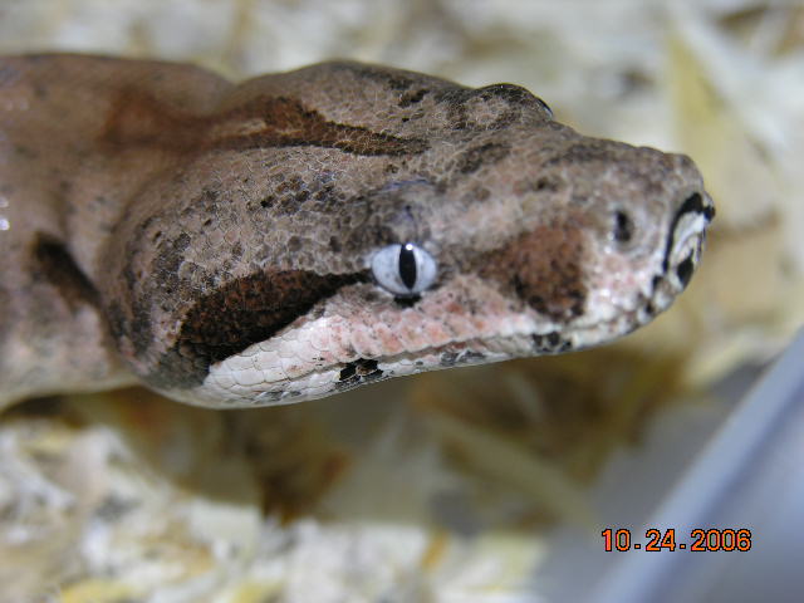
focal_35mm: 157
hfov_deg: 12.6
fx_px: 3647
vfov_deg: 9.5
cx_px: 402
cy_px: 302
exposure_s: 1/120
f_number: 3.9
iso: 50
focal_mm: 40
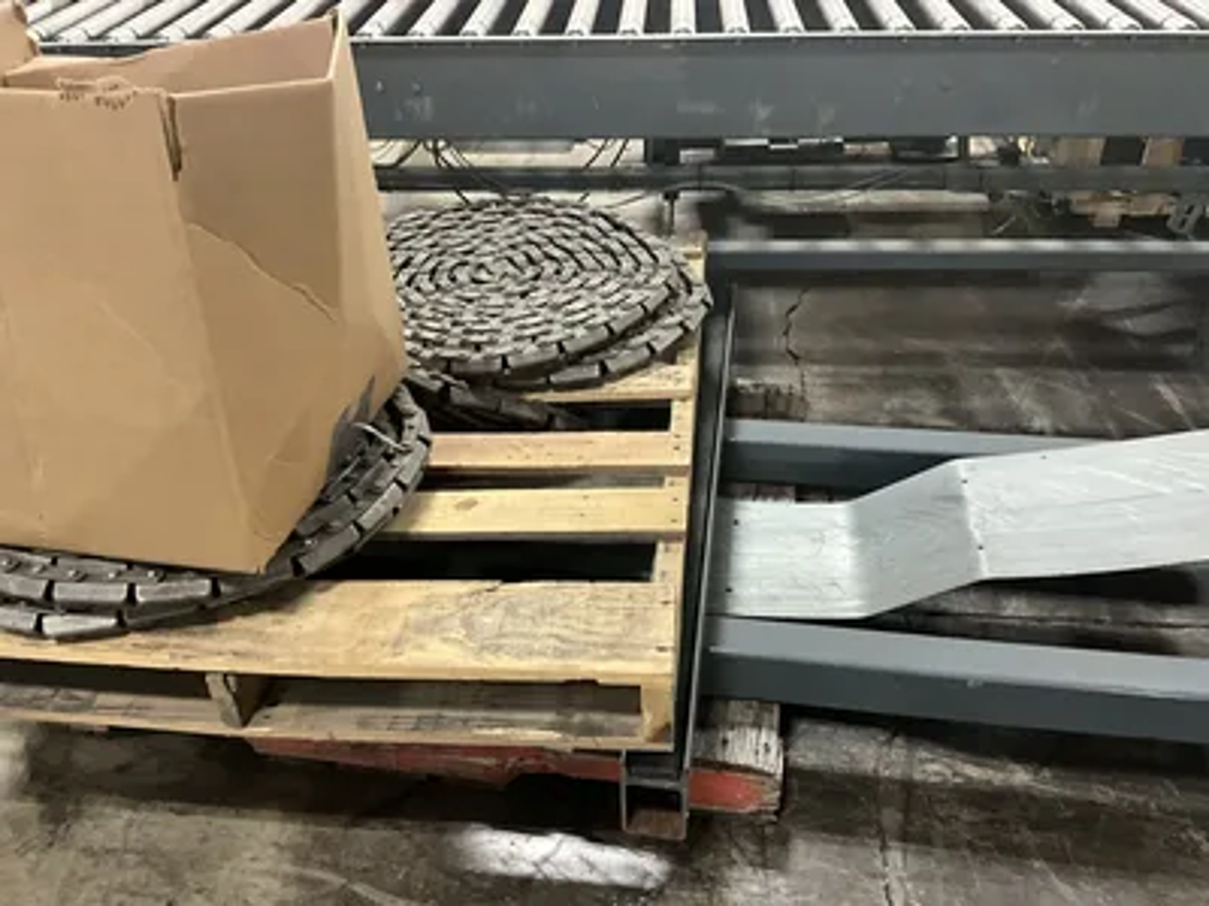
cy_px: 453
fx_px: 1013
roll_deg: +2.0
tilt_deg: -36.6
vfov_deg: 48.2
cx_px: 604
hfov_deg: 61.7
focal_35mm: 29
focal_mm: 3
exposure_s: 1/30
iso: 400
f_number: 1.8
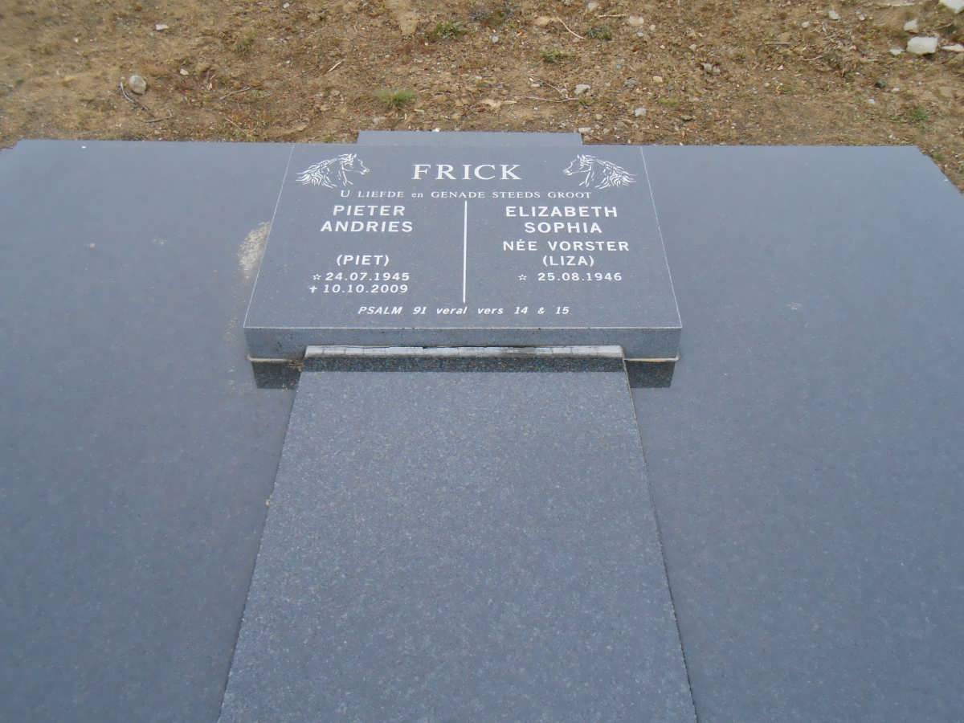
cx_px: 482
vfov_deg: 46.8
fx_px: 835
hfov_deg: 60.0
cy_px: 362
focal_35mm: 30
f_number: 3.8
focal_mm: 5.3
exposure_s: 1/250
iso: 400
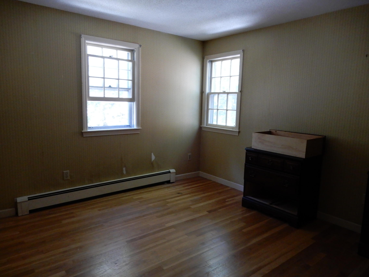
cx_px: 184
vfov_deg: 56.8
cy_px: 138
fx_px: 256
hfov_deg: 71.6
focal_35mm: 24
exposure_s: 1/30
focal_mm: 4.3
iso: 400
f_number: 3.4
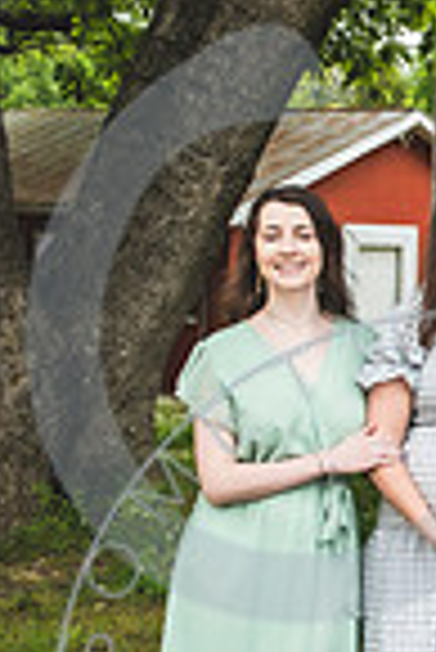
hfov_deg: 13.0
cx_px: 670
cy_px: 387
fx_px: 1794
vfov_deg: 20.6
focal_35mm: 99
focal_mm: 32
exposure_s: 1/200
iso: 160
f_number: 5.6
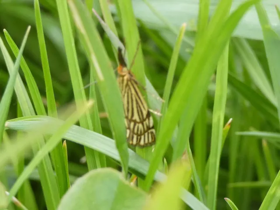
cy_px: 105
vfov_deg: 9.6
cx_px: 140
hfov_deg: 12.8
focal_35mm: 154
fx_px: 1246
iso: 250
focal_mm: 27.5
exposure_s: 1/80
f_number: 5.4
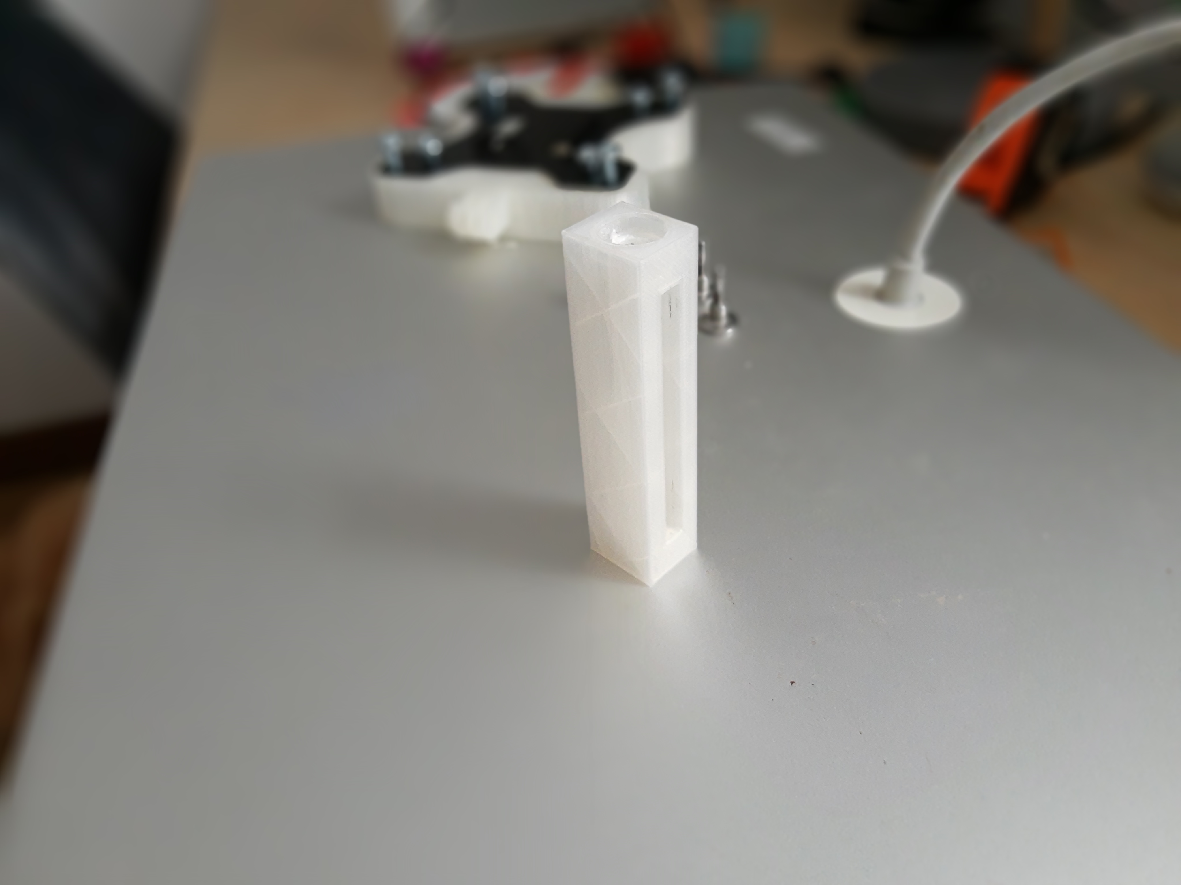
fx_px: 887
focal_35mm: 26
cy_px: 442
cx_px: 590
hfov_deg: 67.3
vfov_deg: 53.1
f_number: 1.8
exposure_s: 1/50
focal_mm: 3.95
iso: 577
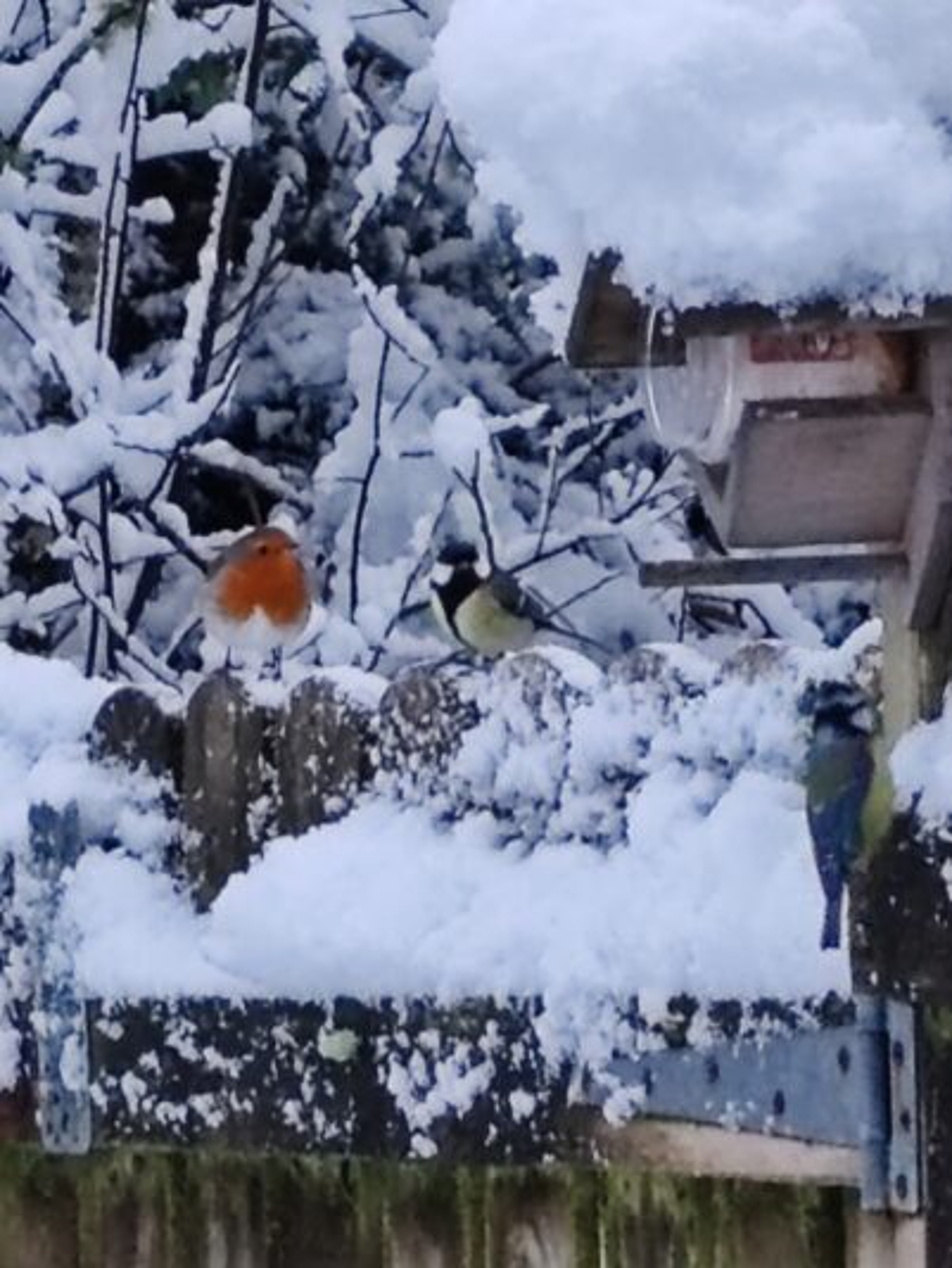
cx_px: 476
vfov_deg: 7.7
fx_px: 9380
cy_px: 634
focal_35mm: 256
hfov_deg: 5.8
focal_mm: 6.12
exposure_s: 1/100
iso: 1250
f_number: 1.9
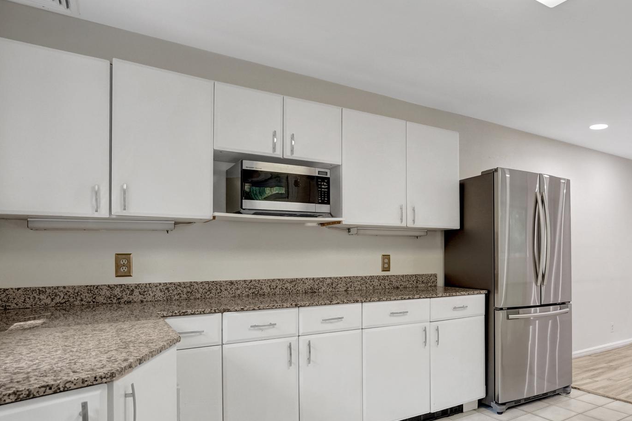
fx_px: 421
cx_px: 466
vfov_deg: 52.4
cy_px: 271
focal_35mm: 24
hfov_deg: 69.4
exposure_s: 1/40
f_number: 7.1
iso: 1250
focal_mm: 16
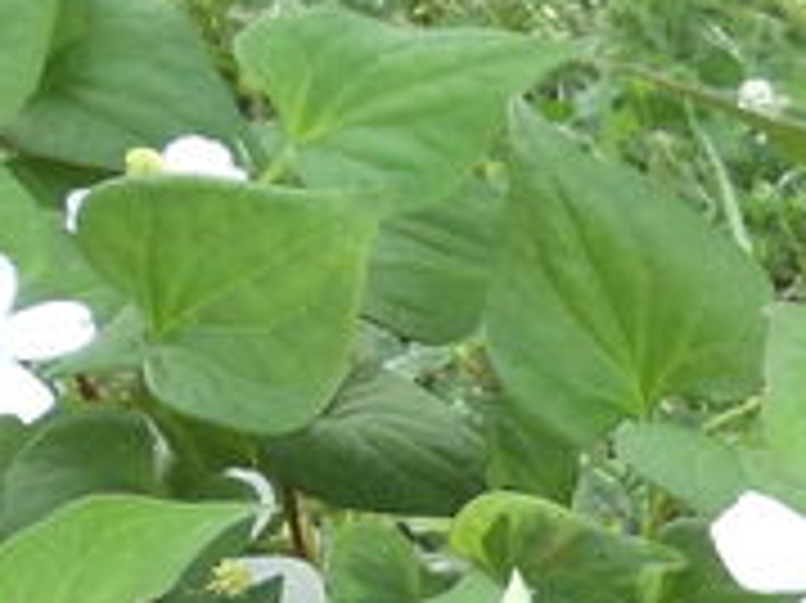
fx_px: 5724
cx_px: 1549
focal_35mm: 246
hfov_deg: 7.7
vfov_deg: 6.0
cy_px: 842
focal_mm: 6
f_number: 3.5
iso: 100
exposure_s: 1/60
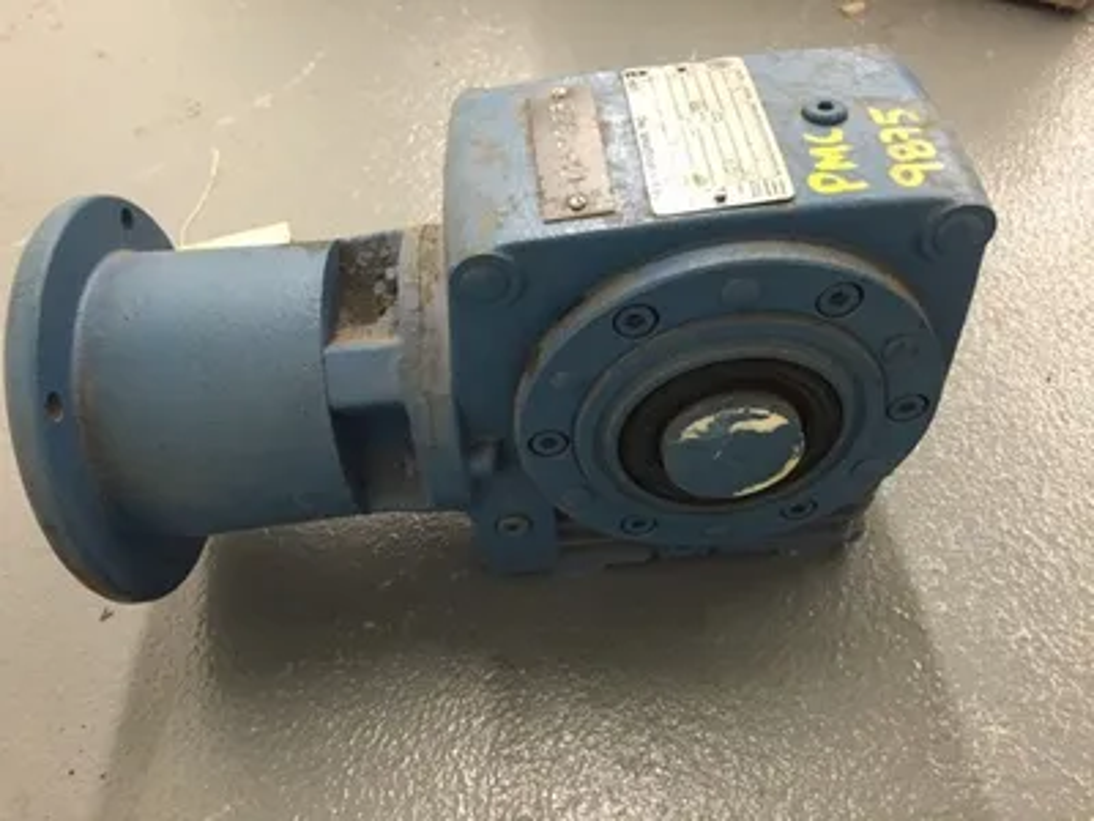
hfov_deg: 61.7
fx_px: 917
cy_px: 410
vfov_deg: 48.2
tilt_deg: -49.0
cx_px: 547
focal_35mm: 29
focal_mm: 4.15
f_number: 2.2
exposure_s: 1/30
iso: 250
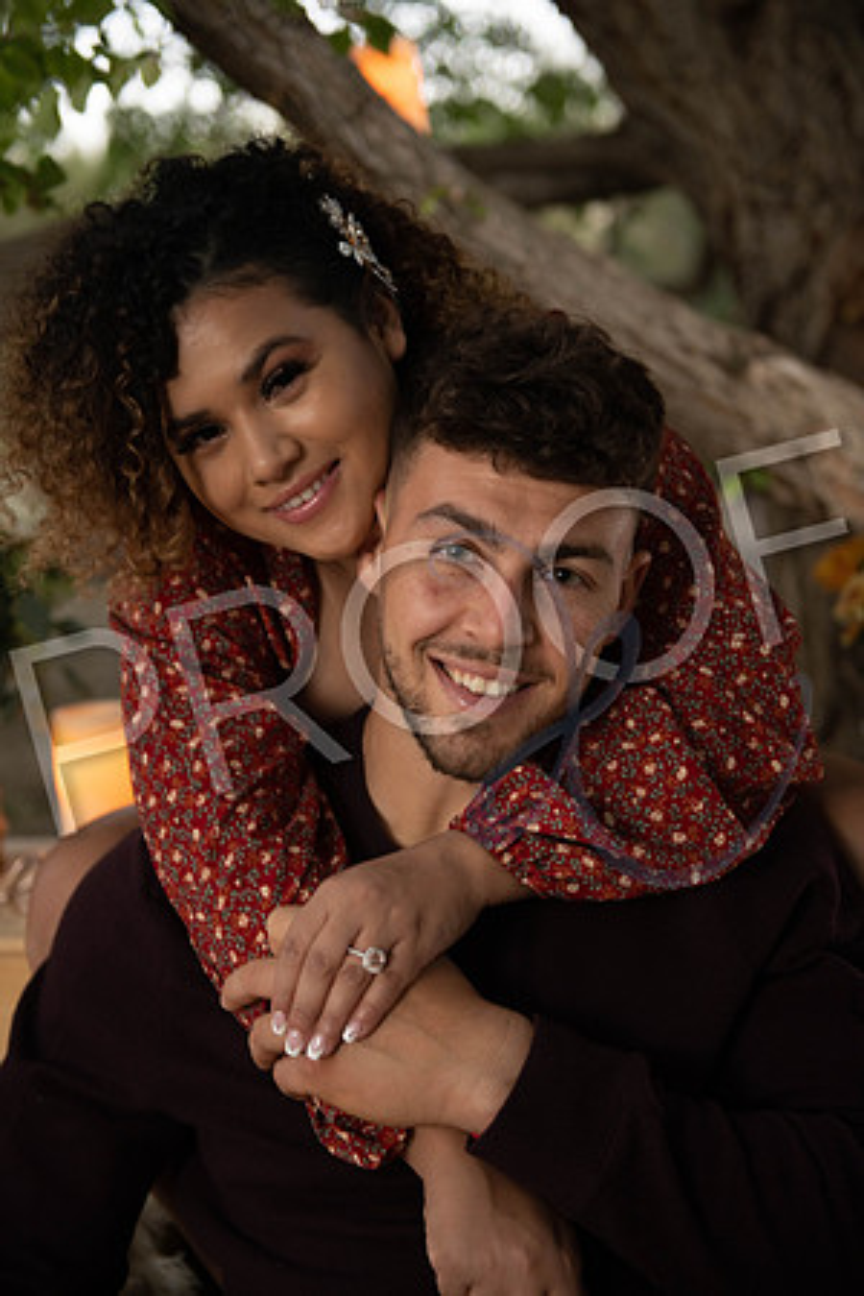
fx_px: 1980
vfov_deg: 36.2
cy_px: 648
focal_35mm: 55
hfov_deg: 24.6
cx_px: 432
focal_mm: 55
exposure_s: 1/60
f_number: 2.8
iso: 400
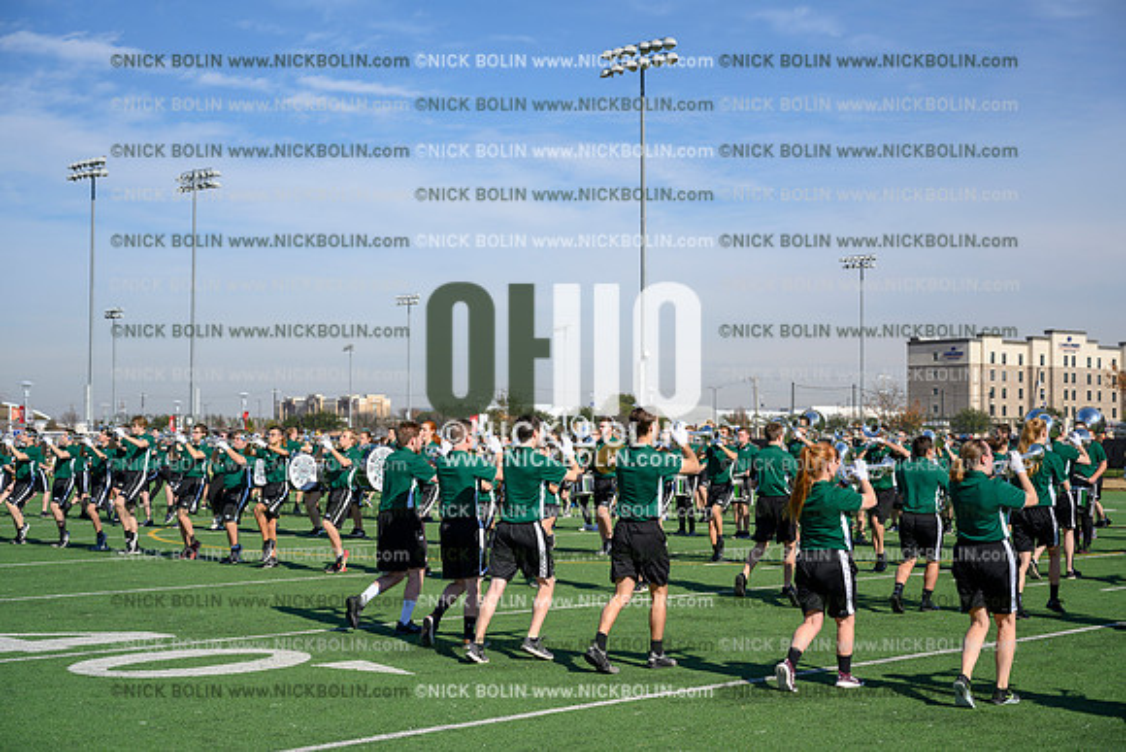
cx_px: 563
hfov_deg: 36.9
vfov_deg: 25.1
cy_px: 376
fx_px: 1689
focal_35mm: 54
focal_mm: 54
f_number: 4
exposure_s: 1/1600
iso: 125
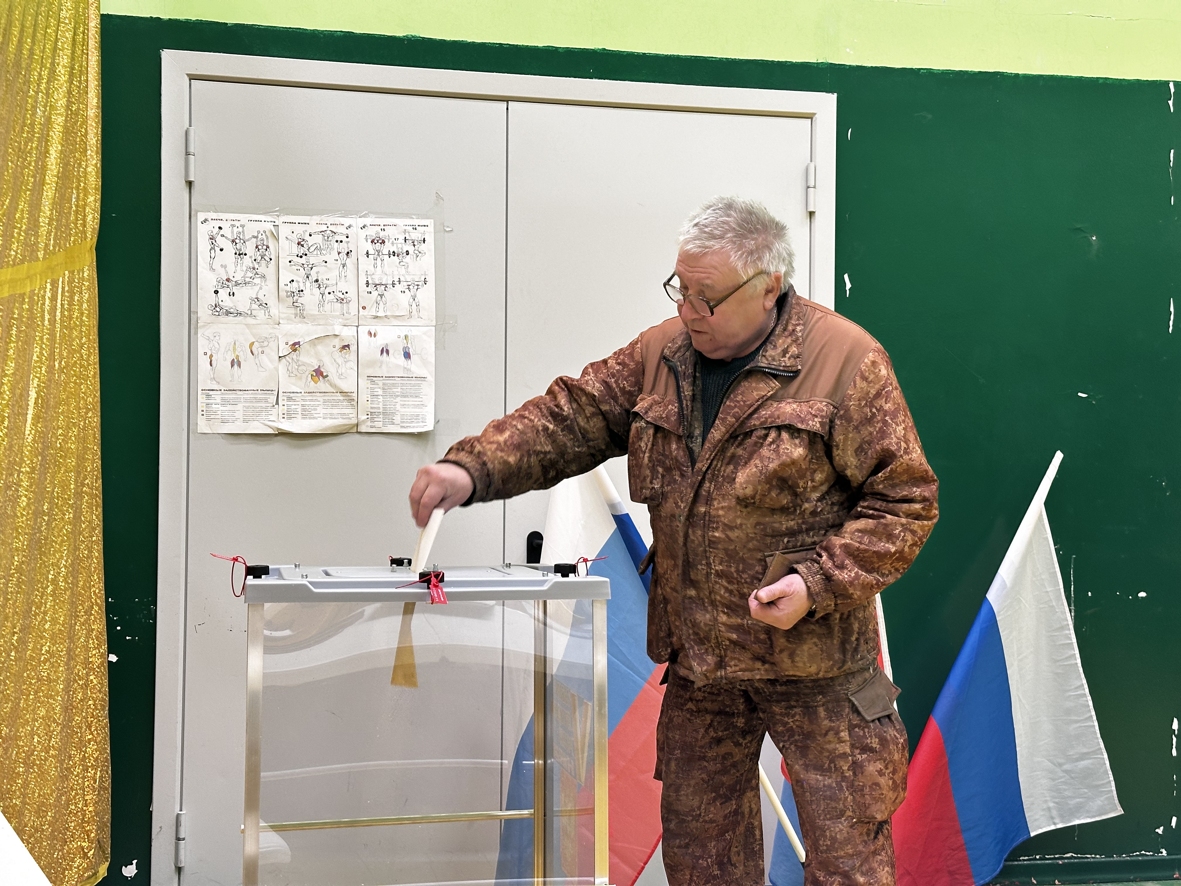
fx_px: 1638
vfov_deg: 30.3
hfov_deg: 39.7
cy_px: 443
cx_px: 590
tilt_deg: +1.3
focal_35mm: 48
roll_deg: -0.2
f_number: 1.78
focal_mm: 6.86
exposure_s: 1/50
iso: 100
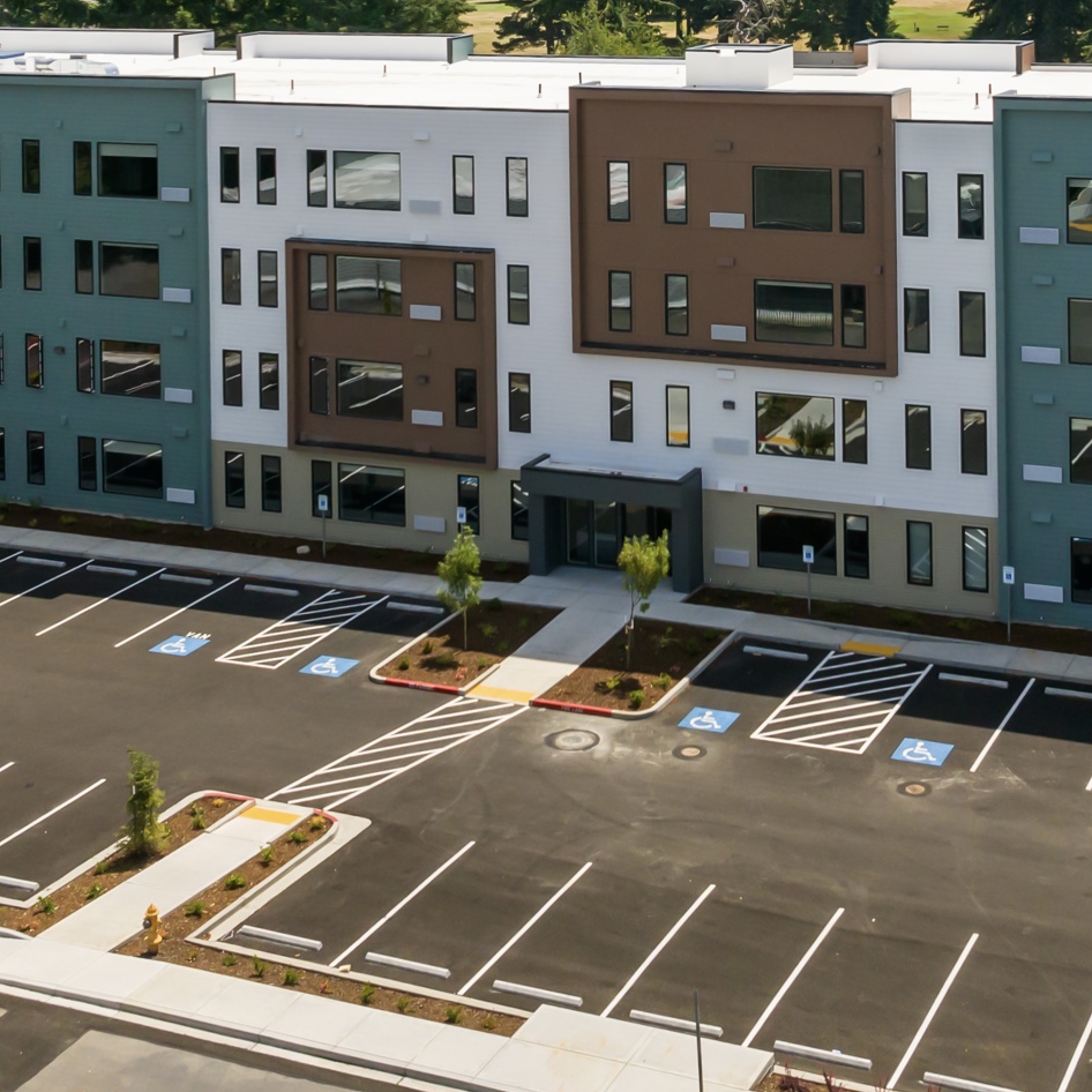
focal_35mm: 56
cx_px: 687
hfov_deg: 30.4
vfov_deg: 29.7
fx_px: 1999
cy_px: 192
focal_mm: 12.29
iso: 100
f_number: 4
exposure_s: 1/120
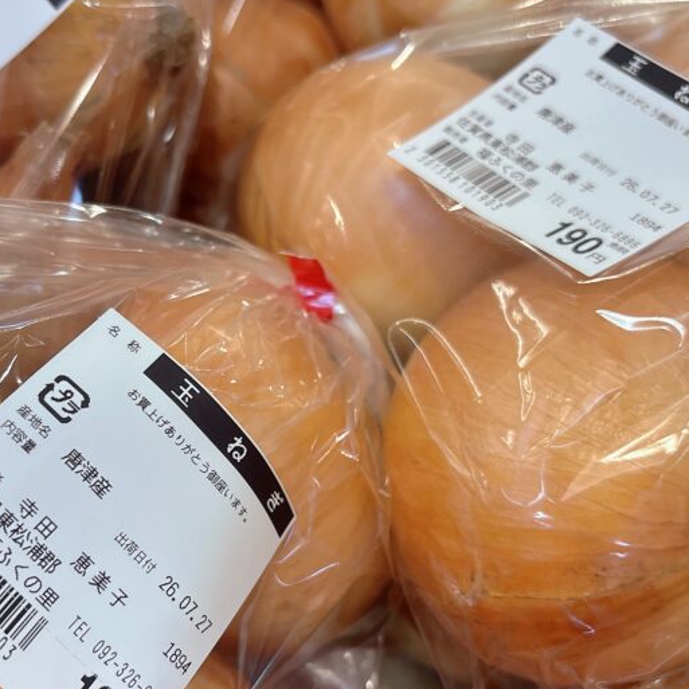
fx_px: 968
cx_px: 275
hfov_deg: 39.0
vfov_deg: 39.1
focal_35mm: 43
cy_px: 394
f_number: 1.6
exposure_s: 1/120
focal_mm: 5.96
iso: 125
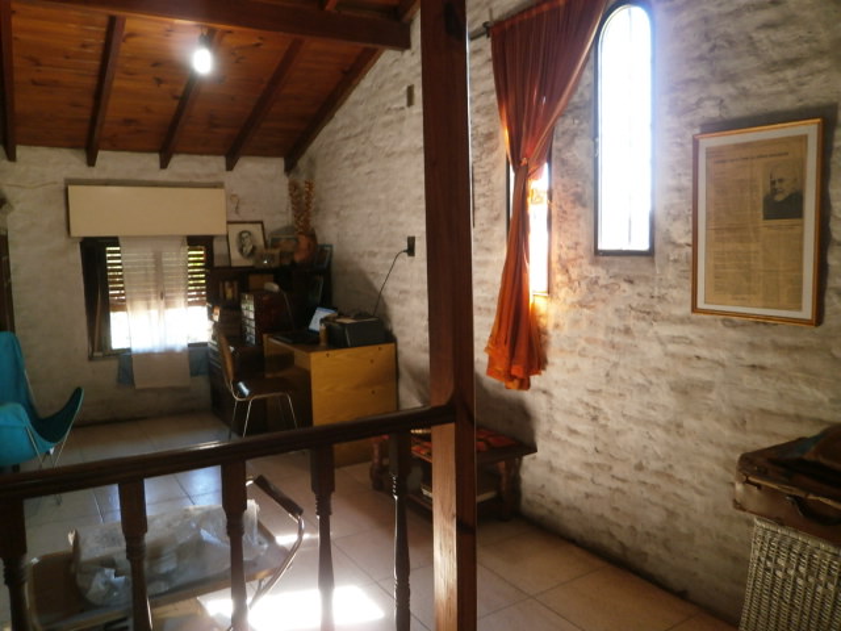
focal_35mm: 26
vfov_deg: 53.1
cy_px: 316
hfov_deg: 67.3
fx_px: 632
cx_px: 420
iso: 200
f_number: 2.8
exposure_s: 1/30
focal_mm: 4.7
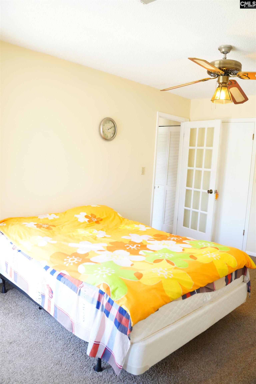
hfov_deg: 43.6
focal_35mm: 30
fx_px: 320
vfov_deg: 61.9
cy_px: 192
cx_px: 128
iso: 6400
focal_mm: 30
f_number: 5.6
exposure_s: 1/200
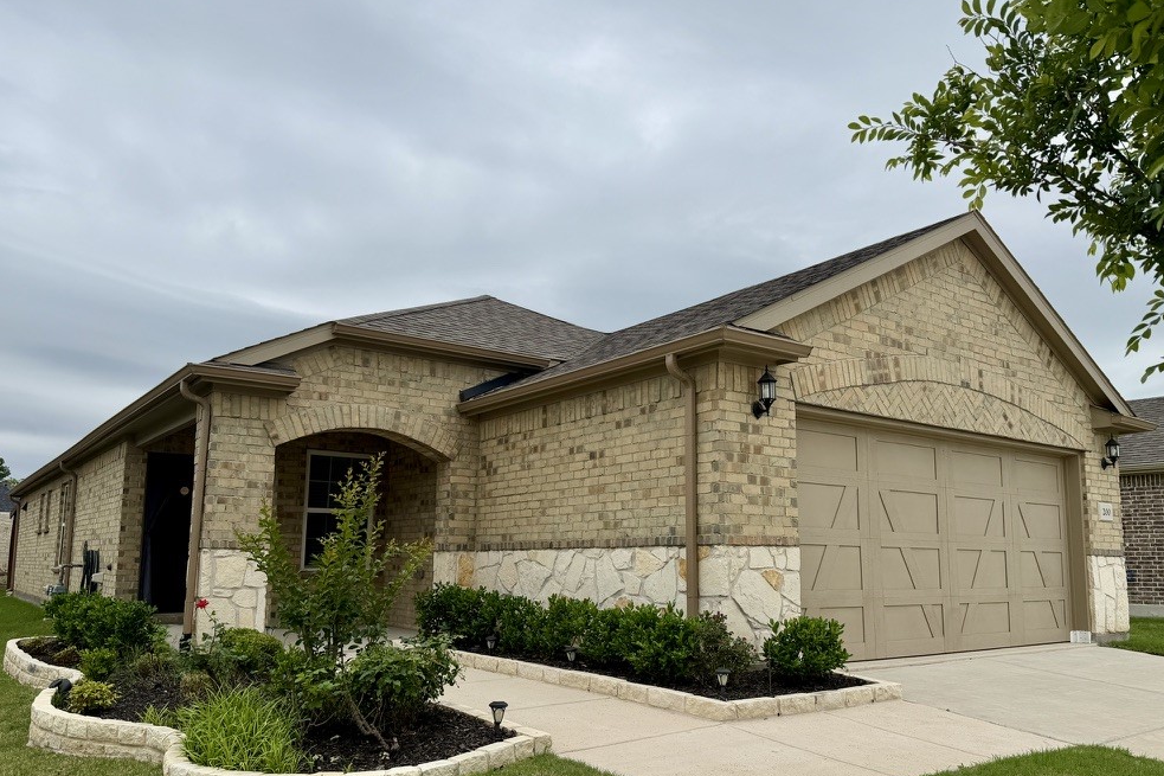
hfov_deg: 69.4
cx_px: 605
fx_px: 840
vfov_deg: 49.4
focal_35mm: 26
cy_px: 441
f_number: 1.78
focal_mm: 6.76
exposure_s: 1/5714
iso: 80
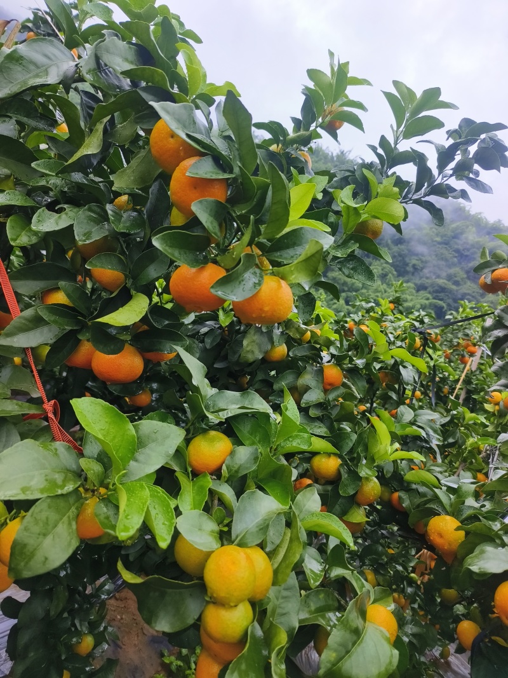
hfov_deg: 58.9
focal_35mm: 23
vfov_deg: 73.9
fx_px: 450
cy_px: 339
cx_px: 254
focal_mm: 5.5
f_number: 1.75
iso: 72
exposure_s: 1/405
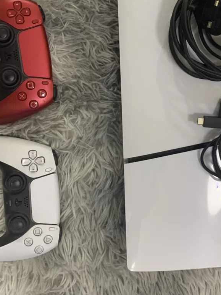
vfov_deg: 41.1
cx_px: 138
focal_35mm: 46
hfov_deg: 31.4
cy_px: 119
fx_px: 392
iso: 320
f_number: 1.8
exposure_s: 1/60
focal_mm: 4.25
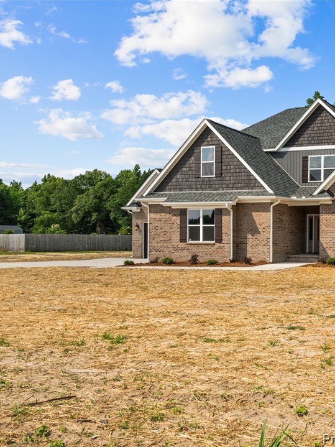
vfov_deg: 42.1
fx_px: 581
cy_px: 224
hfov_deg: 31.2
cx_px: 279
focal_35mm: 45
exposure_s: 1/800
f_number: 7.1
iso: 400
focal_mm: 31
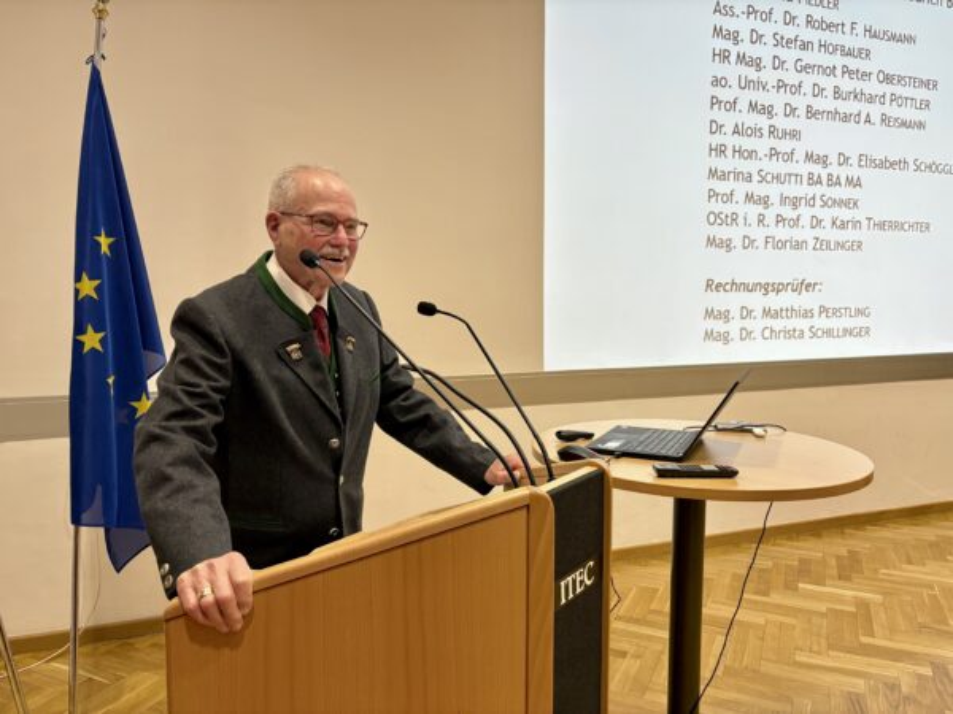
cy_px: 357
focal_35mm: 26
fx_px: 716
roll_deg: +0.8
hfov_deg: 67.3
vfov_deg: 53.1
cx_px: 476
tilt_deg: -8.3
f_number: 1.6
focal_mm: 5.96
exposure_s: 1/60
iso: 200
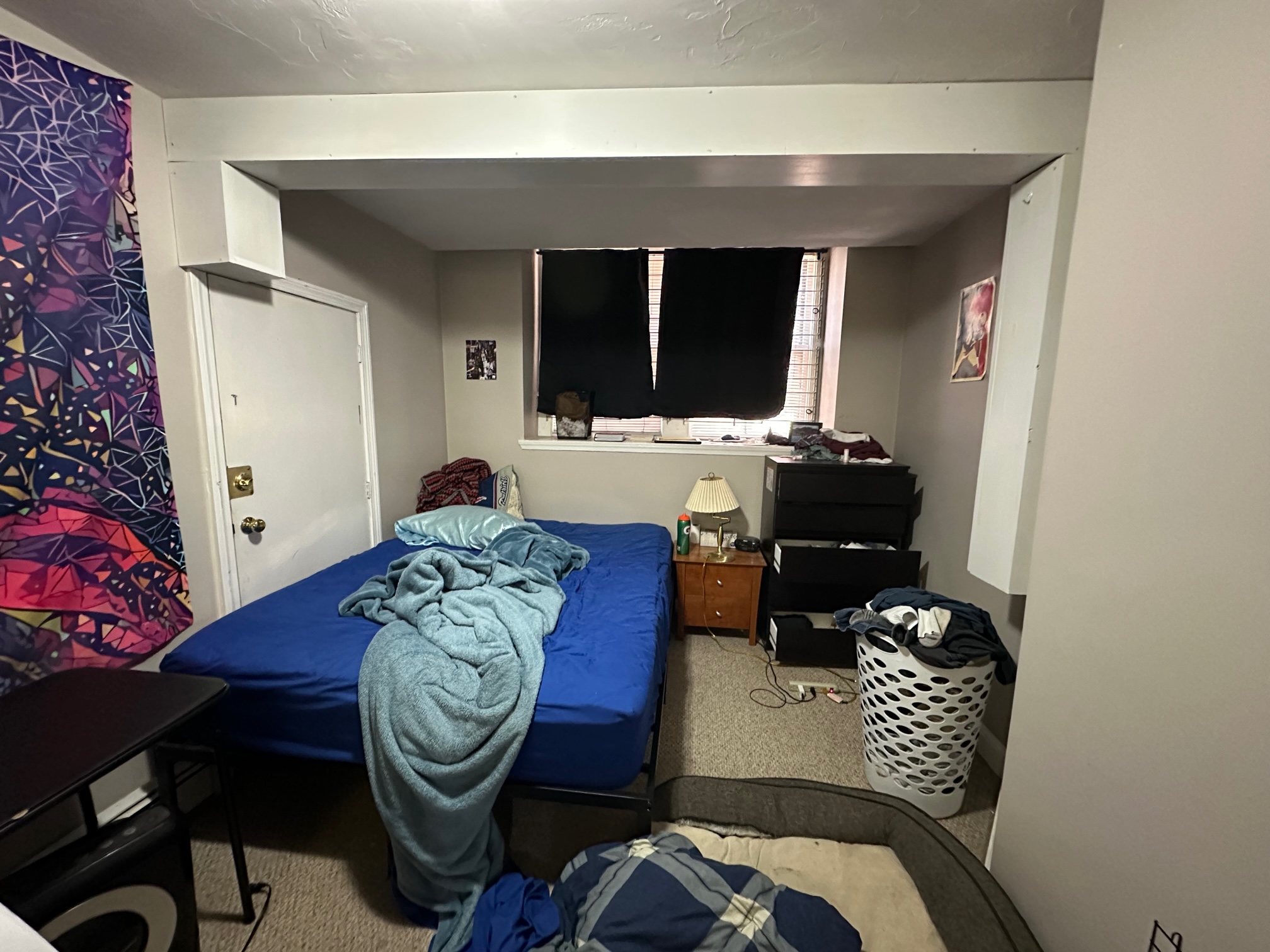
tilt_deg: -8.8
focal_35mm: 14
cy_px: 476
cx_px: 635
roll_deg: -1.1
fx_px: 514
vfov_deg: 85.7
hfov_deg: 102.1
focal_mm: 2.22
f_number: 2.2
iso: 1000
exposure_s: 1/40
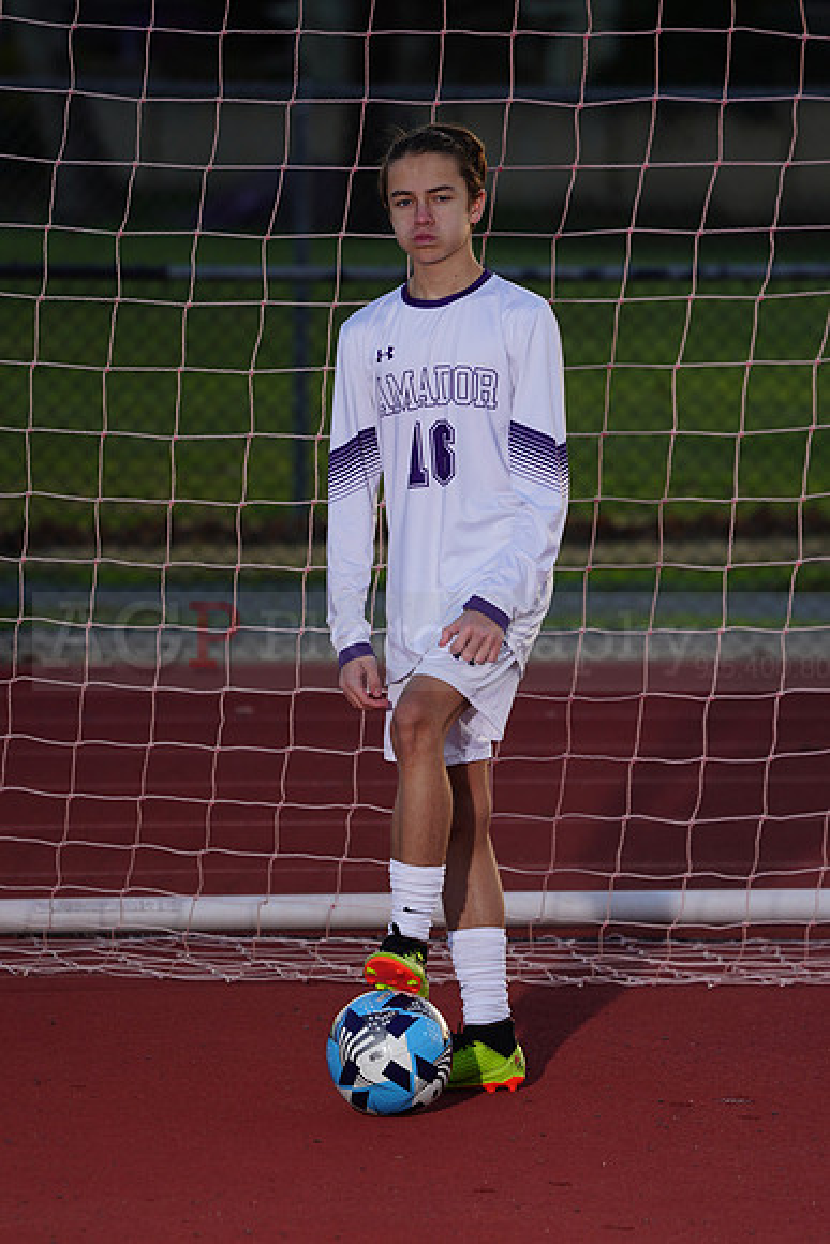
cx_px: 415
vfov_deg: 7.9
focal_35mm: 259
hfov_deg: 5.3
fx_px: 8951
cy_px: 622
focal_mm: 259
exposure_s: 1/250
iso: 200
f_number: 5.6
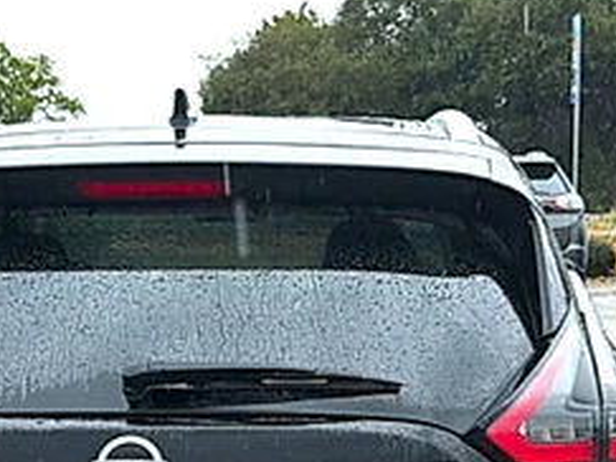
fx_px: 1281
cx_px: 185
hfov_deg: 26.8
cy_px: 486
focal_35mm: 72
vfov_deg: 19.7
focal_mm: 6.76
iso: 80
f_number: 1.78
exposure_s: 1/459
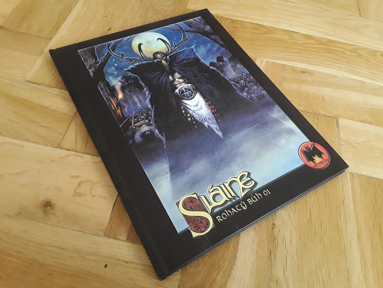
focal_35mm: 27
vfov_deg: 51.4
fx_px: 299
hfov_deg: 65.3
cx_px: 192
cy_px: 144
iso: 200
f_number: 1.9
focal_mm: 2.91
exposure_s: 1/33
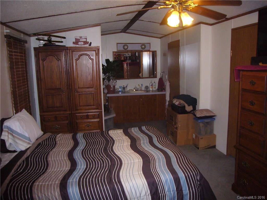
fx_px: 216
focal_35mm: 28
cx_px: 134
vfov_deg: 49.7
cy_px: 100
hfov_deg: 63.4
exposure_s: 1/30
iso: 200
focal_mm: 4.6
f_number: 2.8
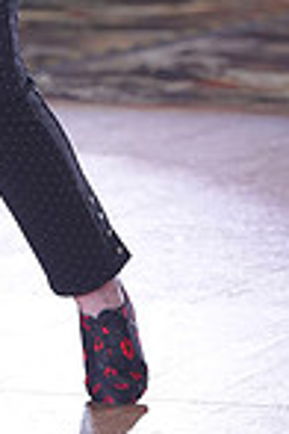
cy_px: -213
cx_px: -246
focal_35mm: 544
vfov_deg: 3.8
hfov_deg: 2.5
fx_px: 6550
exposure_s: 1/400
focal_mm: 138
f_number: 4
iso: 1600
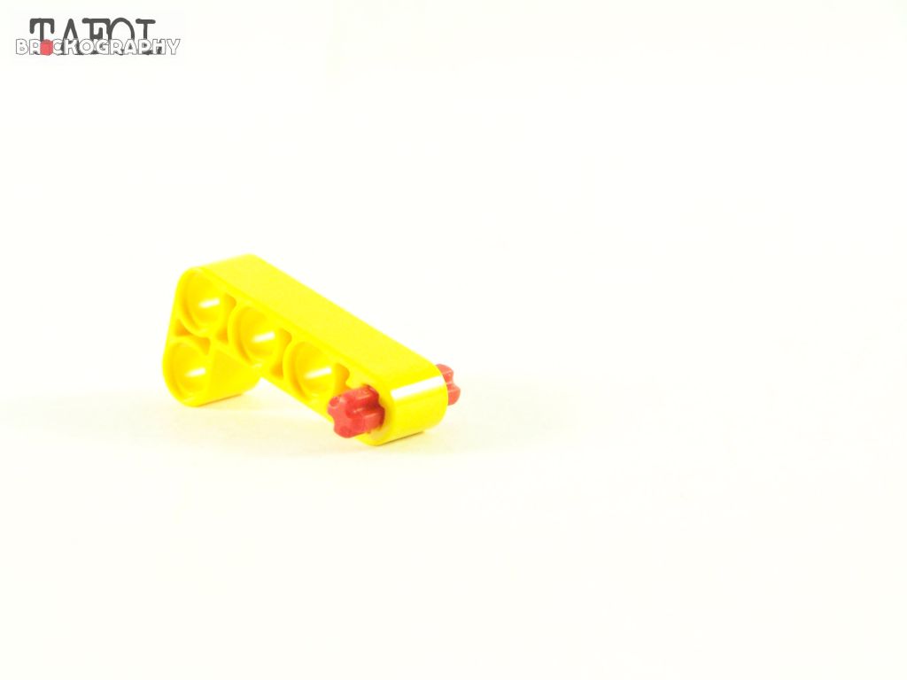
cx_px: 454
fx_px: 3066
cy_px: 340
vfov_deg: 12.7
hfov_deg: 16.8
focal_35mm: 117
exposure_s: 1/60
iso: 400
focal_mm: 19.4
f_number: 3.6
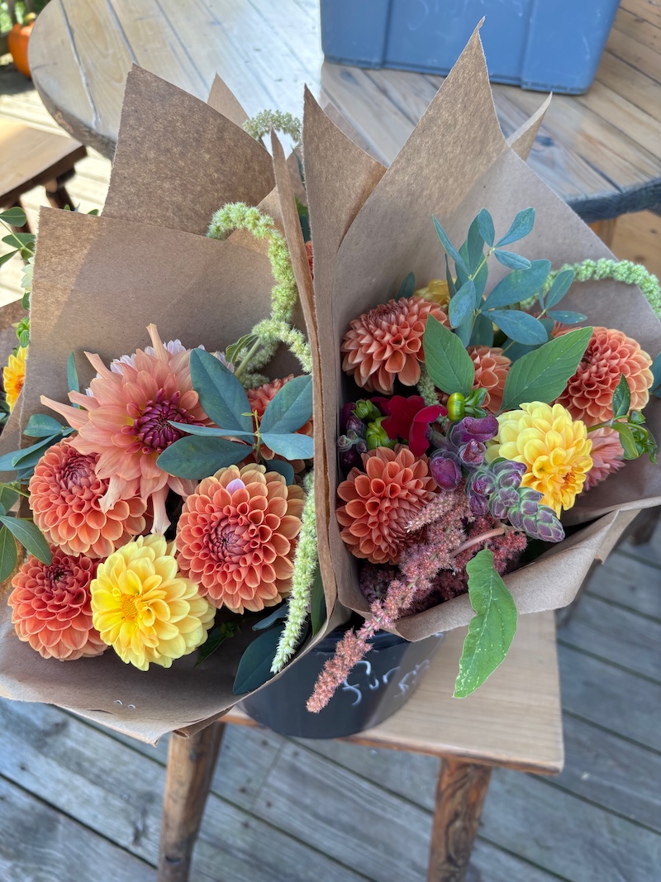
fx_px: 662
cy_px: 441
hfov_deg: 53.1
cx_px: 330
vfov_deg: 67.3
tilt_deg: -47.3
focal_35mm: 26
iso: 50
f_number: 1.6
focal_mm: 5.96
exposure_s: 1/168
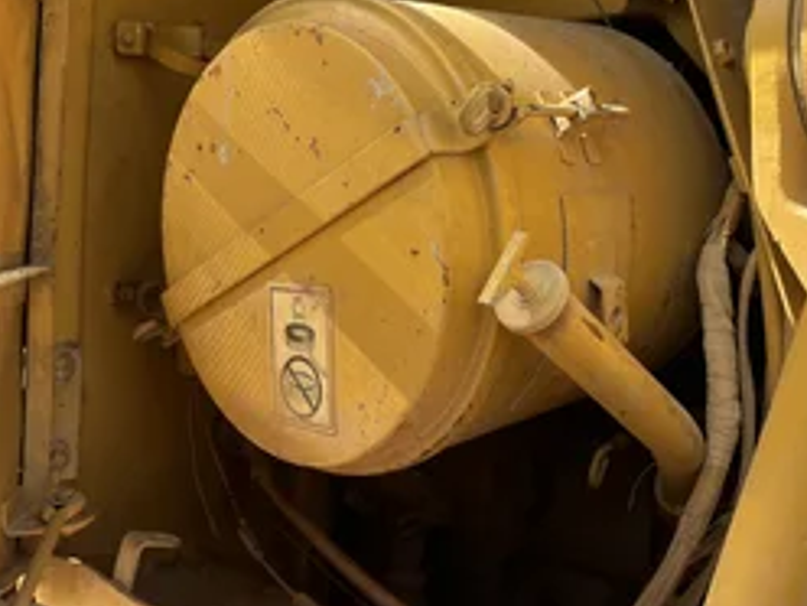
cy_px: 195
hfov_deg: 44.6
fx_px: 979
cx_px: 472
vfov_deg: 34.0
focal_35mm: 42
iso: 50
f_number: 1.6
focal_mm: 5.1
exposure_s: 1/465
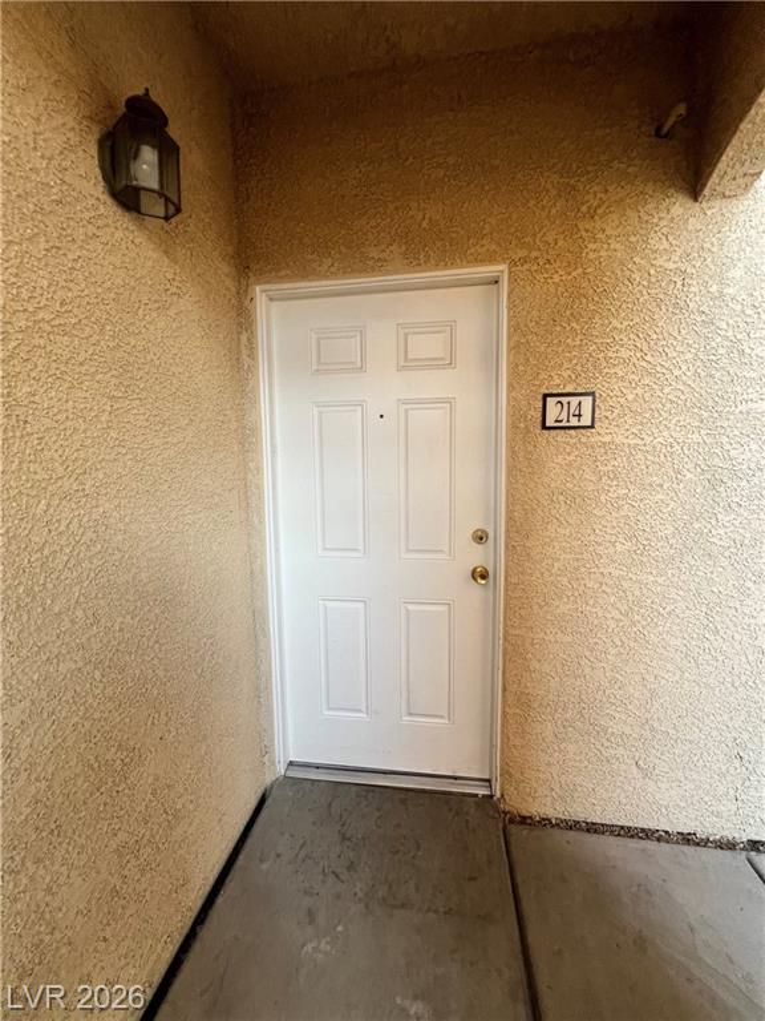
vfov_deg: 106.2
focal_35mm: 13
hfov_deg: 89.9
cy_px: 510
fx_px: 383
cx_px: 382
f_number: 1.8
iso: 80
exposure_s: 1/99
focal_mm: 1.57
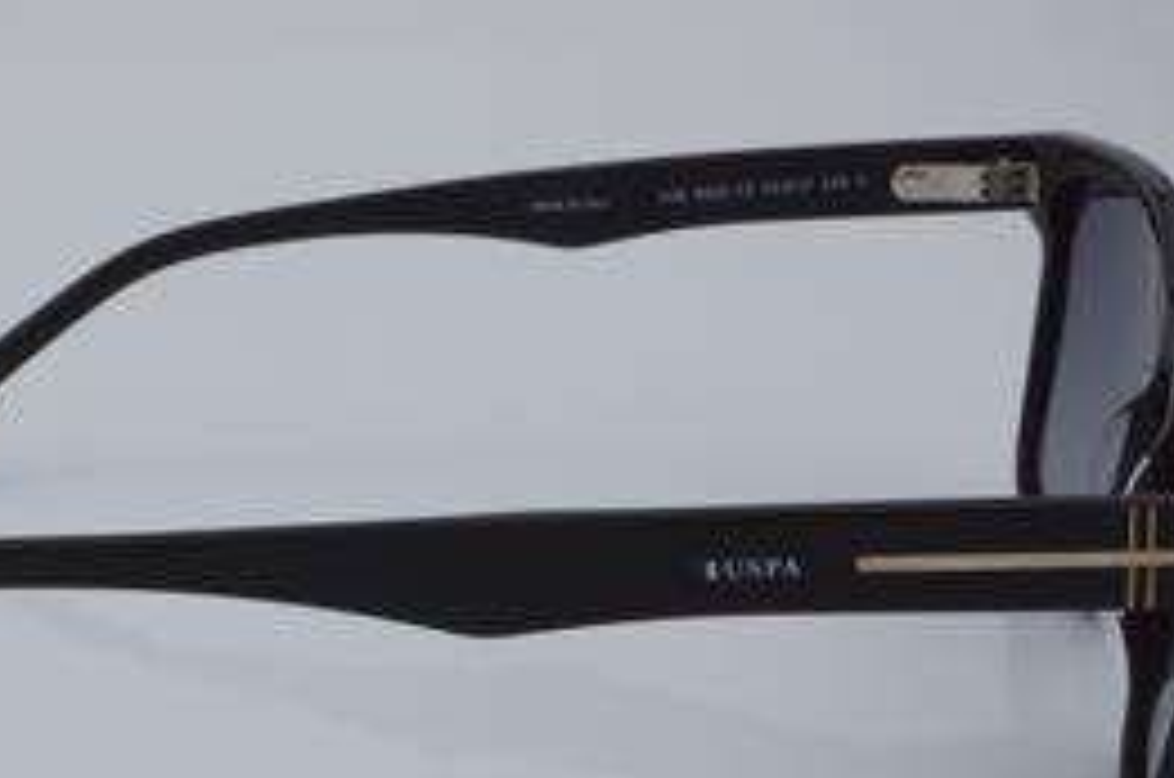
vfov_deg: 14.8
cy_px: 517
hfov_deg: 22.1
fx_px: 2995
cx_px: 418
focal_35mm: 92
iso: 100
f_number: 32
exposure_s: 1/4
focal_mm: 40
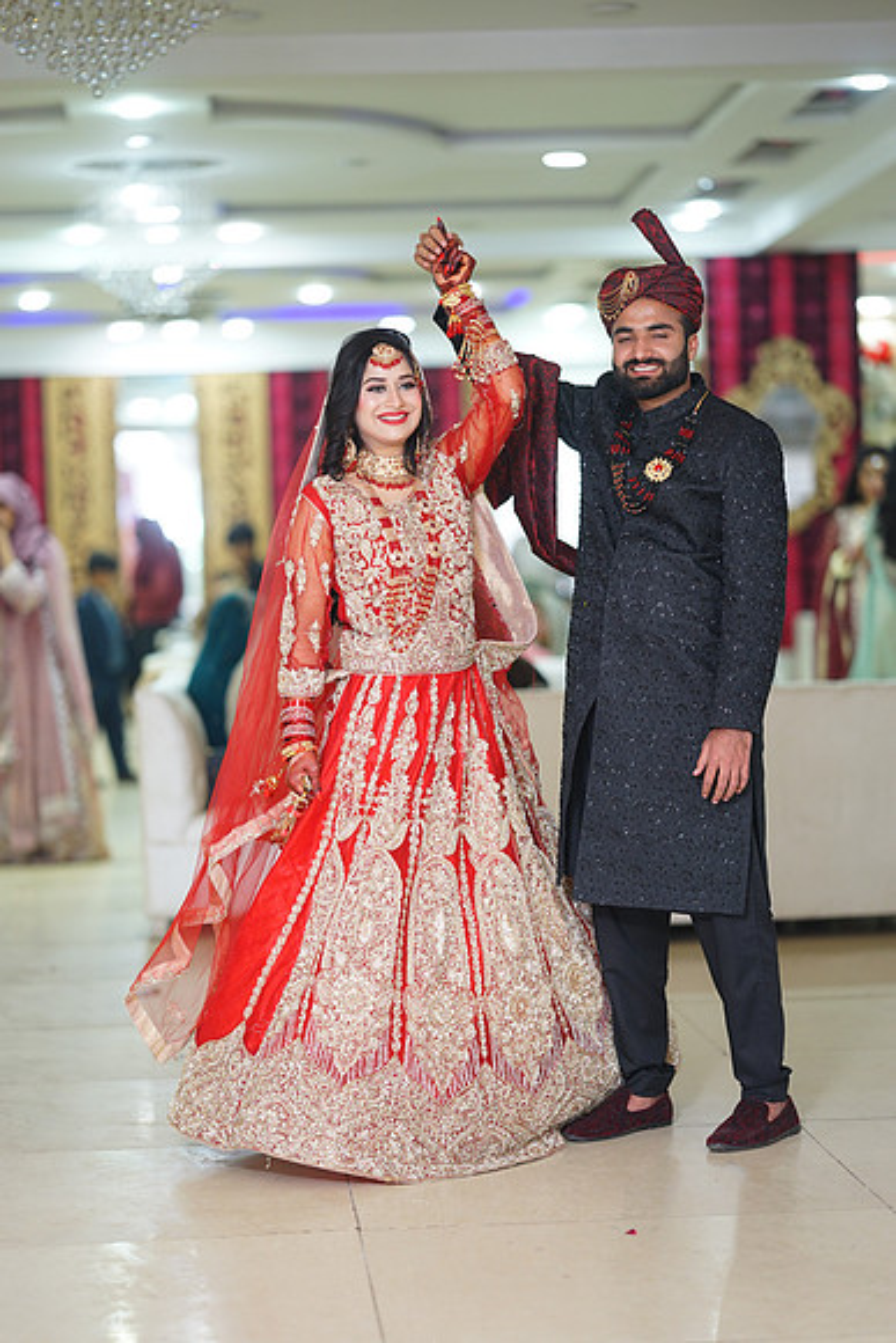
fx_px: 3171
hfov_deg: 16.1
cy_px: 672
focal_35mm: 85
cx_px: 448
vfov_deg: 23.9
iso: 320
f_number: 1.4
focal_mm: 85
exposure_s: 1/160
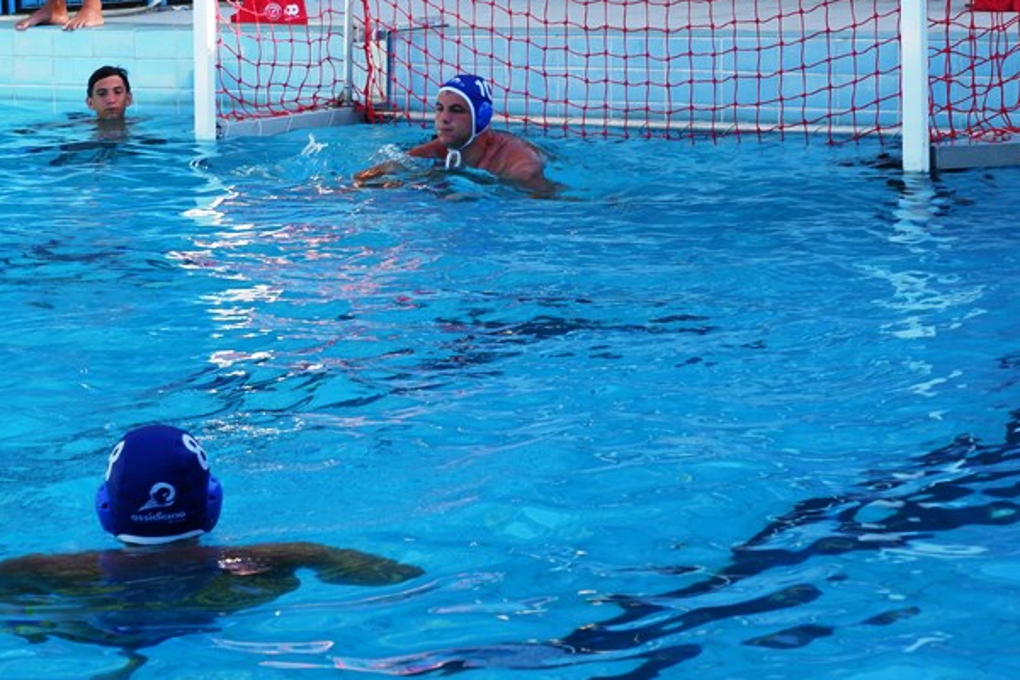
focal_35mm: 116
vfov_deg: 11.8
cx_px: 240
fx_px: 3286
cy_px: 300
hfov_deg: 17.5
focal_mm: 45
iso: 200
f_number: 5.6
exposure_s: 1/140
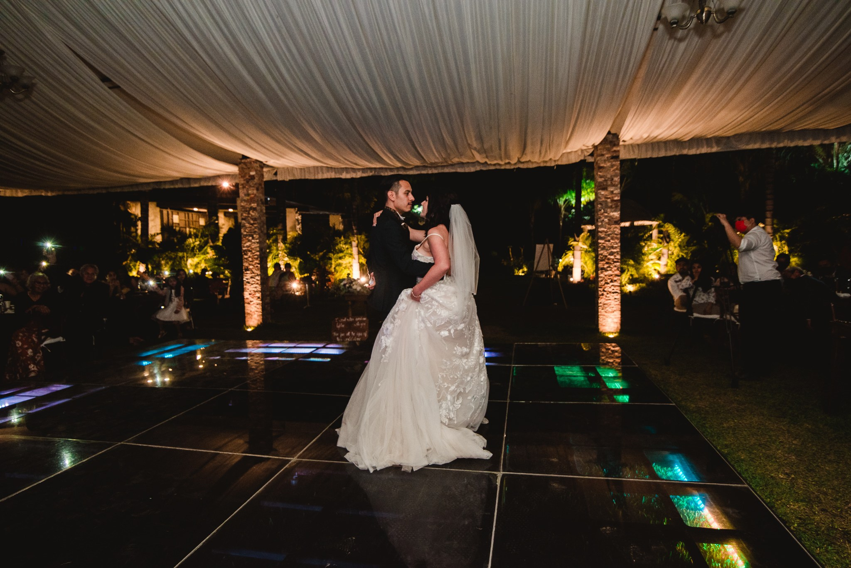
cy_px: 284
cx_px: 426
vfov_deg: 59.5
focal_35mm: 21
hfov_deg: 81.2
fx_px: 497
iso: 1250
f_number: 3.2
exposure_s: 1/125
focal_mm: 21
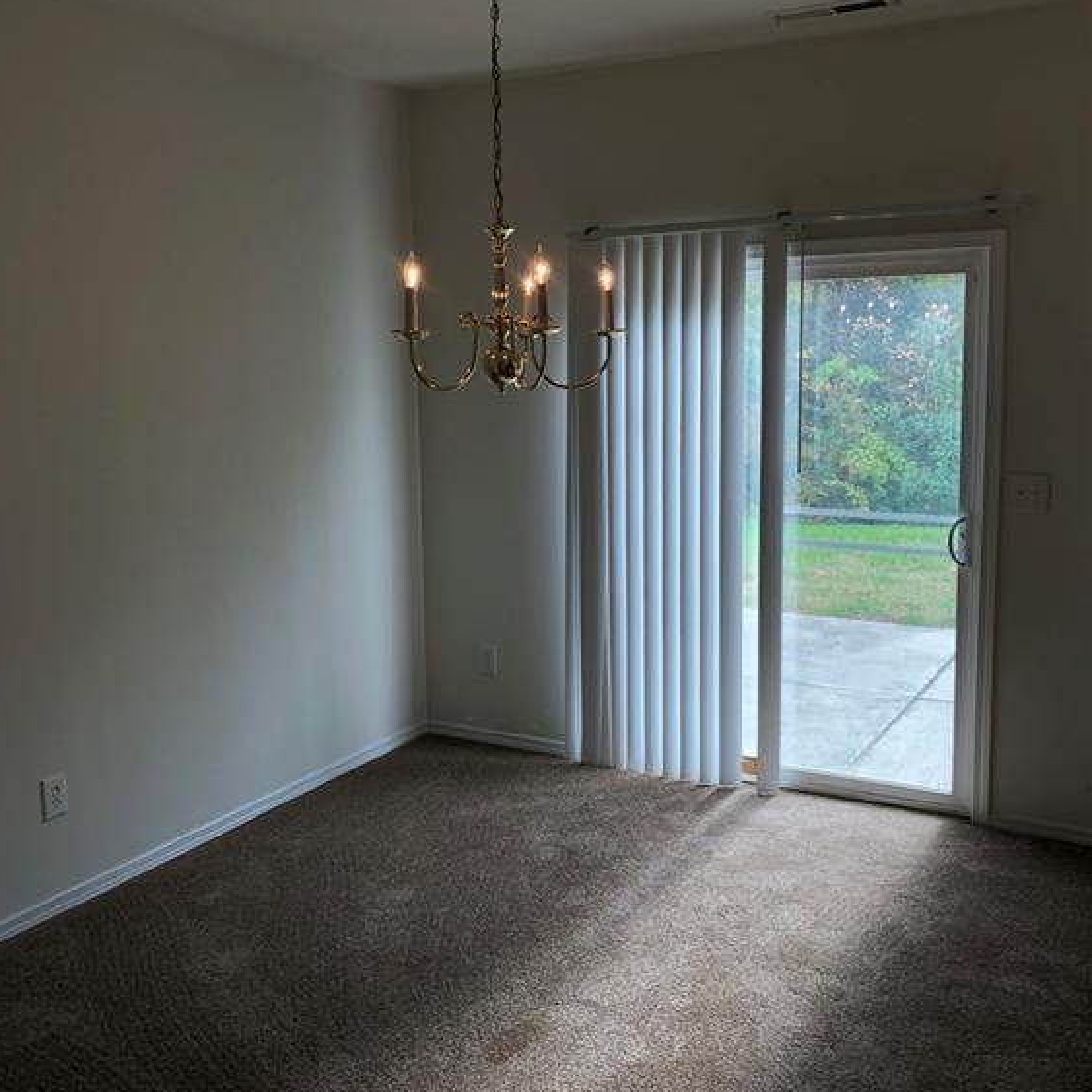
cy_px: 515
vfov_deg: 47.2
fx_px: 1249
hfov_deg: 47.2
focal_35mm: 35
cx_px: 534
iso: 40
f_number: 1.8
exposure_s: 1/120
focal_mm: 3.99
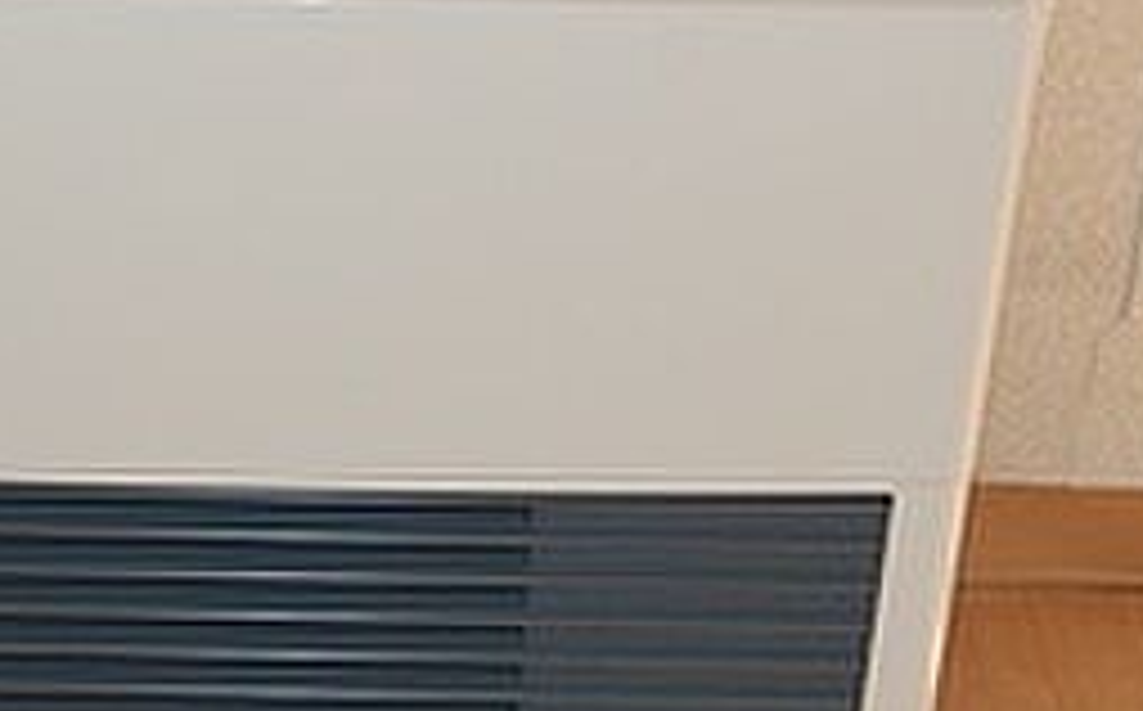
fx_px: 2924
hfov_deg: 22.0
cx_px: 396
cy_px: 443
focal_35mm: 94
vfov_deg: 13.9
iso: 400
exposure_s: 1/250
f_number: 4.2
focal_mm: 26
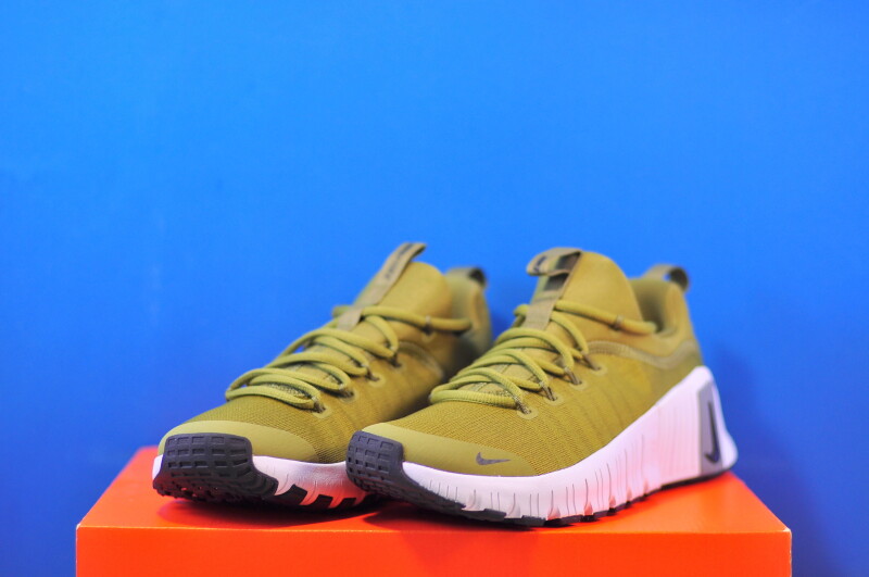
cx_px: 434
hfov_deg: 27.0
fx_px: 1808
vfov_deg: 18.1
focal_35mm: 75
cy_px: 288
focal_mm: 50
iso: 250
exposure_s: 1/320
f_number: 2
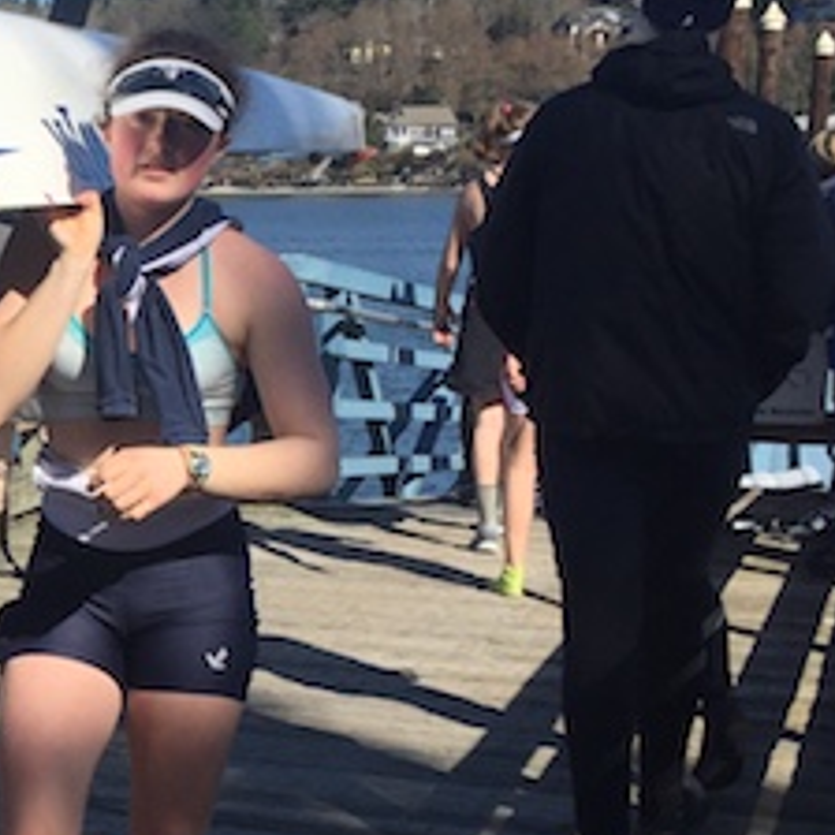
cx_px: -265
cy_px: 617
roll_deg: +1.3
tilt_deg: -11.0
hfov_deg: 19.8
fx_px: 2183
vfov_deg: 21.5
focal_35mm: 80
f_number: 2.2
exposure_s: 1/3049
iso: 32
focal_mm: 4.15
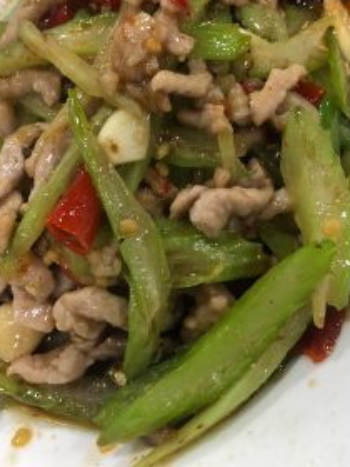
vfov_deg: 45.6
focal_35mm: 40
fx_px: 539
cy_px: 135
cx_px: 165
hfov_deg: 35.9
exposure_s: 1/17
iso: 80
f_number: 1.8
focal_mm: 3.99
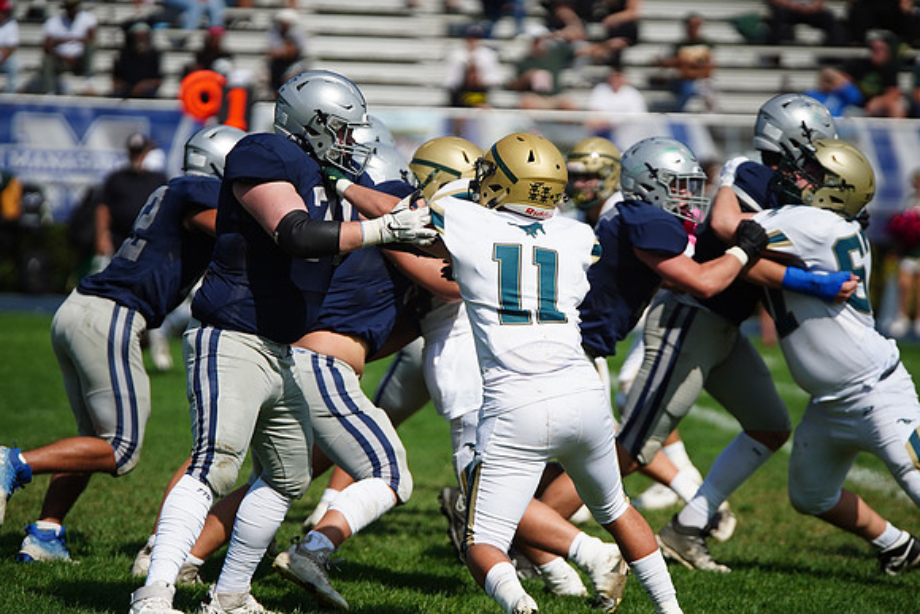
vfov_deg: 5.3
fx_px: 6671
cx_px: 460
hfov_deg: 7.9
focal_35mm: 261
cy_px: 307
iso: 400
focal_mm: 261
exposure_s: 1/8000
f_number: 2.8
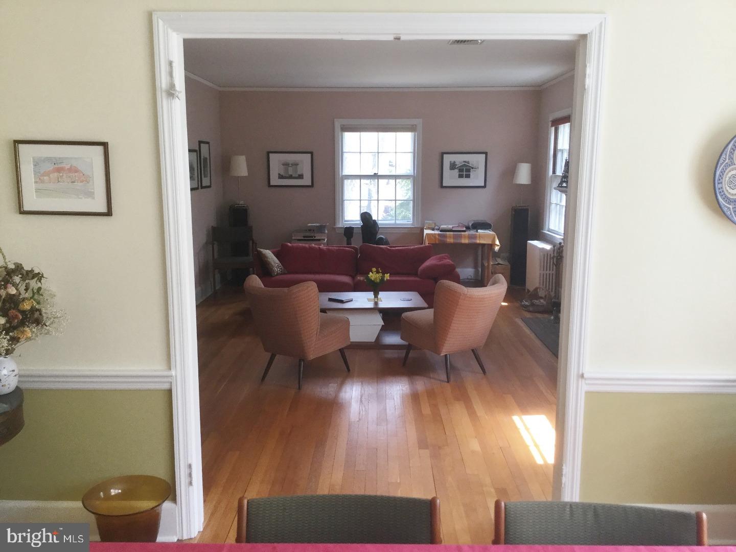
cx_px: 368
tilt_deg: -7.3
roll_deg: -1.4
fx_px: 659
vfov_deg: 45.4
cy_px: 276
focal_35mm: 31
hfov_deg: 58.4
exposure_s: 1/30
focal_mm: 3.3
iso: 25
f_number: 2.4
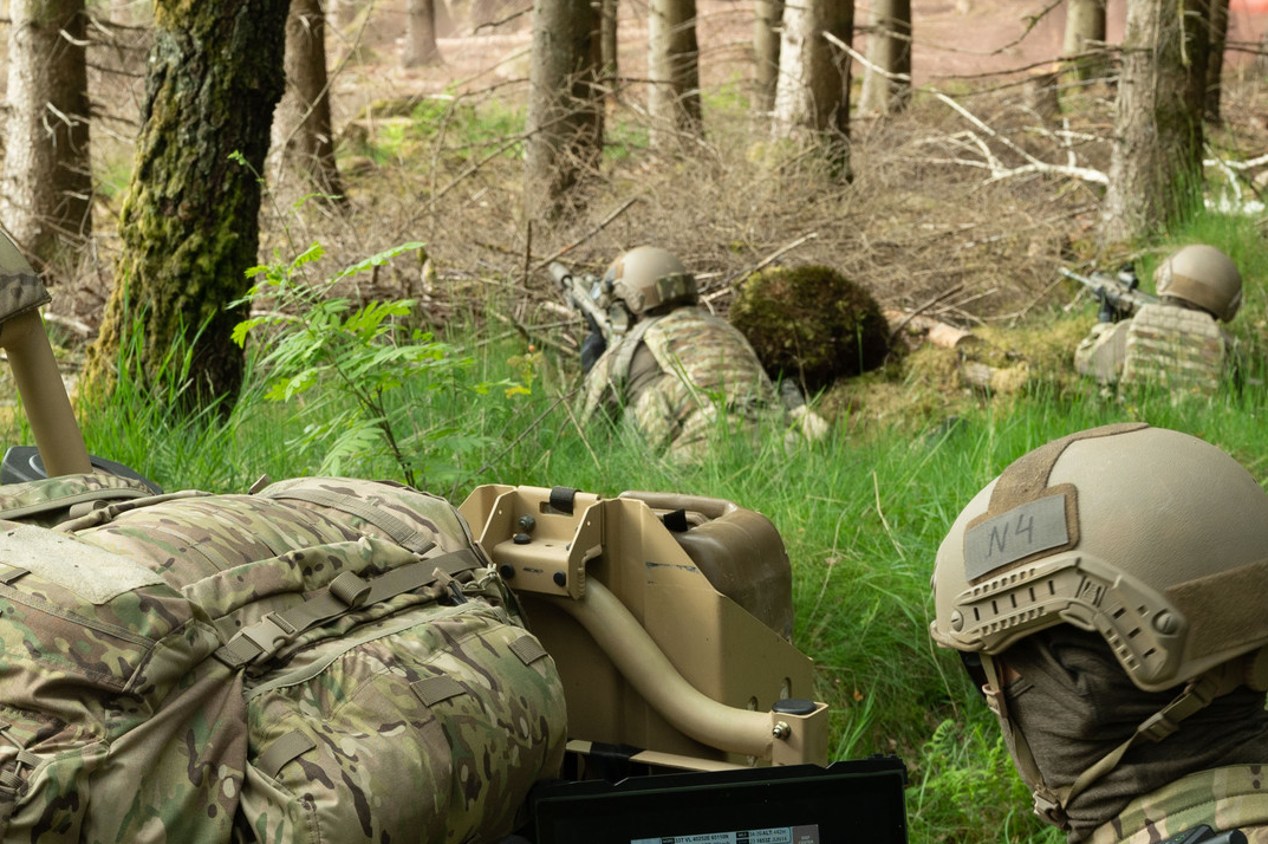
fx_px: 3696
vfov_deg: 12.9
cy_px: 848
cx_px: 704
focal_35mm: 105
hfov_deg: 19.5
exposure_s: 1/80
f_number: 8
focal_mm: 44
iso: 400
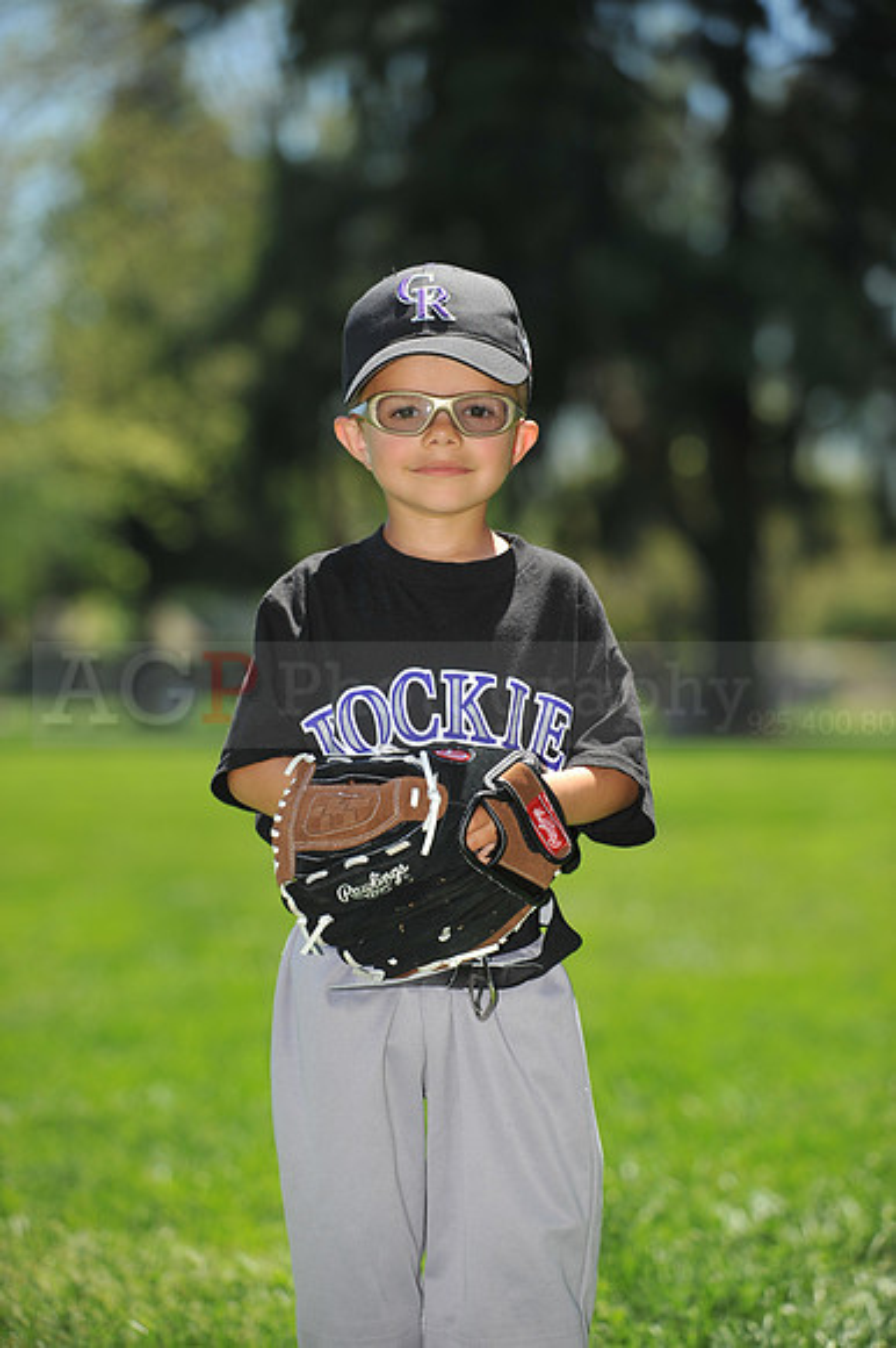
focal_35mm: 120
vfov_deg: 17.1
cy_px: 674
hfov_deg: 11.4
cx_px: 448
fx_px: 4485
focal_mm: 120
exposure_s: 1/1250
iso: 200
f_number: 4
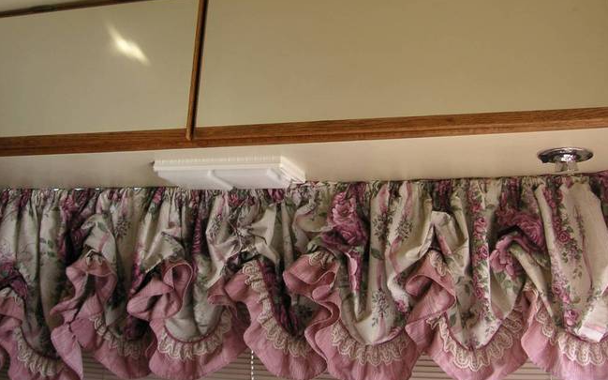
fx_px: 812
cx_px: 287
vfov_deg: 26.1
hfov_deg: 41.1
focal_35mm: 49
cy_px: 116
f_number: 2.8
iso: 50
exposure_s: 1/45
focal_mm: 6.1
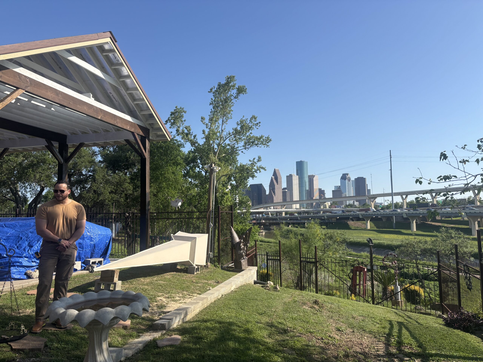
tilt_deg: +6.7
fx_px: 363
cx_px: 242
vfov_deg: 53.1
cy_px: 181
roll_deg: +1.0
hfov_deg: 67.3
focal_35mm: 26
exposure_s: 1/3021
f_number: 1.6
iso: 50
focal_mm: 5.96
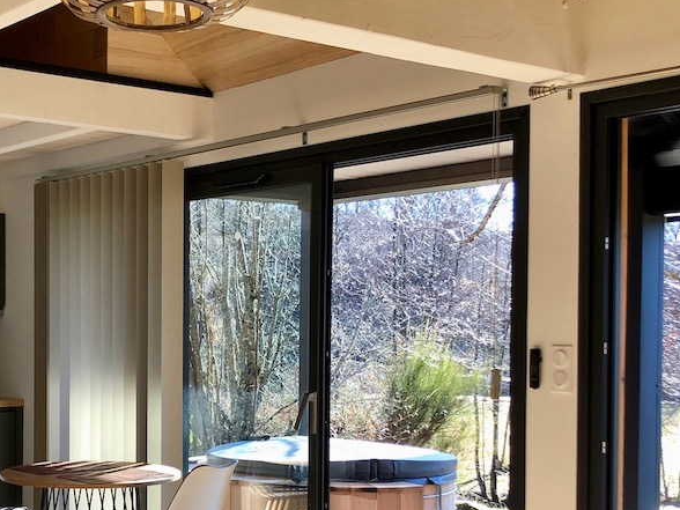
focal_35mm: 61
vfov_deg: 23.8
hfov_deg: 31.1
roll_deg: -0.2
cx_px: 164
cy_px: 384
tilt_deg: -2.5
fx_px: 1198
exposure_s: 1/113
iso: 20
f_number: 1.8
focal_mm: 3.99
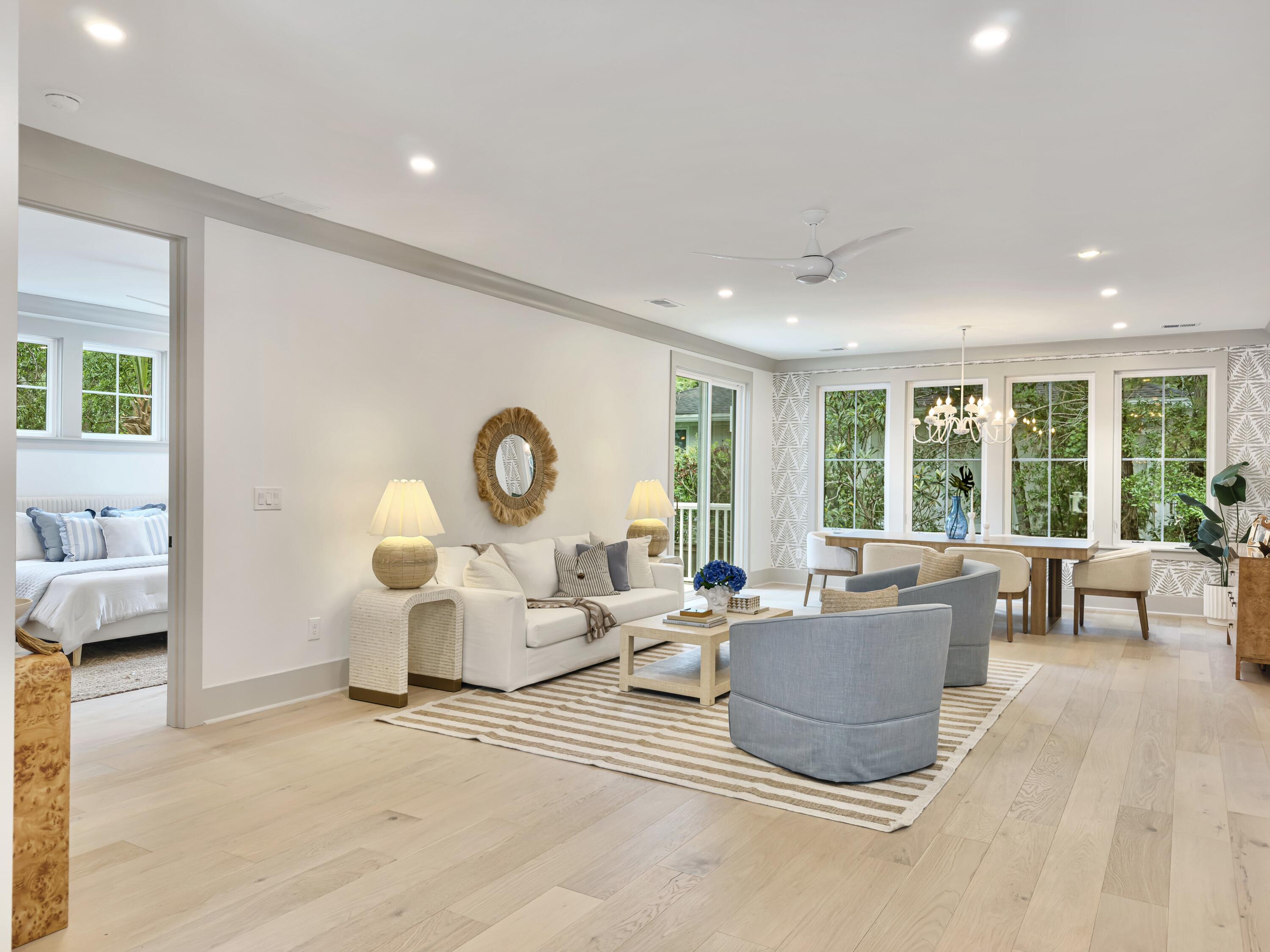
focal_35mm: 24
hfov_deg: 71.6
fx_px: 880
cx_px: 635
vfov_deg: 56.8
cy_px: 476
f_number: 1.8
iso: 64
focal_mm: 6.76
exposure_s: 1/60
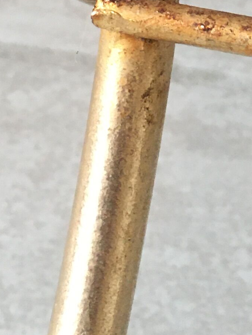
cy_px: -165
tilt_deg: -49.6
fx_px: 1252
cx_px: 256
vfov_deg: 14.3
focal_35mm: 129
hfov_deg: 11.4
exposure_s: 1/33
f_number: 2.2
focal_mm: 4.15
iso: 125
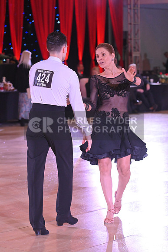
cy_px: 126
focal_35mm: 122
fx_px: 853
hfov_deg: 11.2
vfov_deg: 16.8
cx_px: 84
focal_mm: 122
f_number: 5
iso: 3200
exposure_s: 1/320
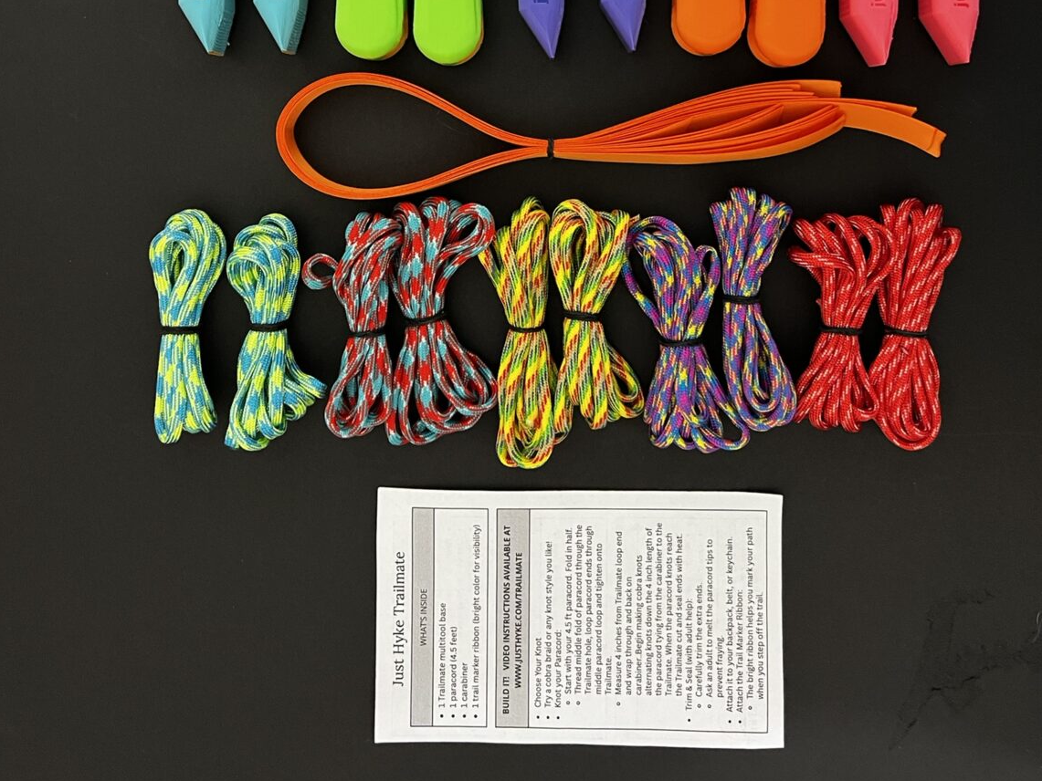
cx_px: 517
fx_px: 1054
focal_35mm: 35
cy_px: 99
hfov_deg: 52.6
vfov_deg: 38.3
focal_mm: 5.7
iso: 400
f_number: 1.5
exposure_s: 1/60
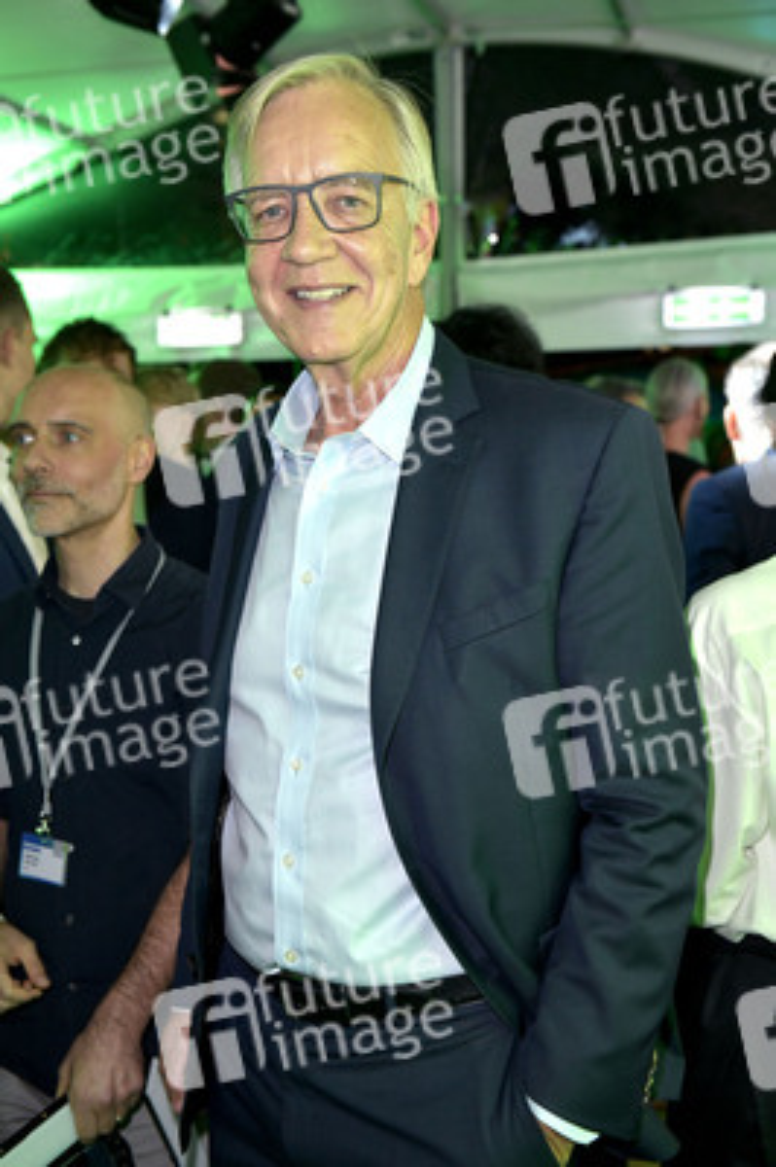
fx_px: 1457
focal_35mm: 45
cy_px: 584
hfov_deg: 29.8
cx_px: 388
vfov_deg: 43.6
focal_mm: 45
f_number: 5
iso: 2000
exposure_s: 1/200
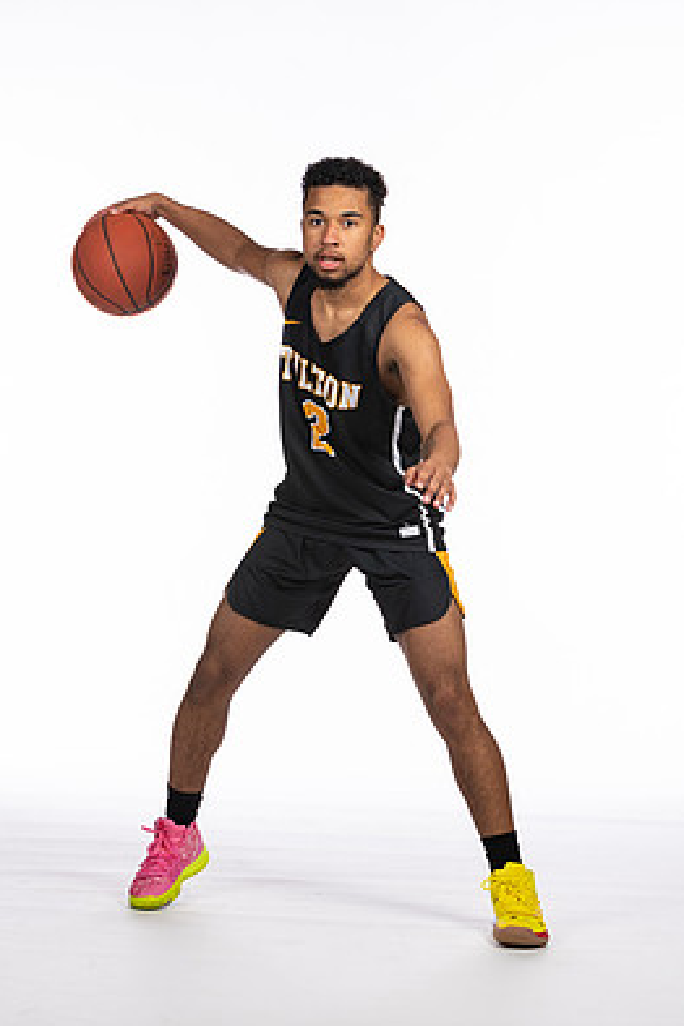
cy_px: 520
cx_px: 300
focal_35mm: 141
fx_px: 4018
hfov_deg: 9.7
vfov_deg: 14.6
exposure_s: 1/100
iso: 100
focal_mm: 82
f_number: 5.6
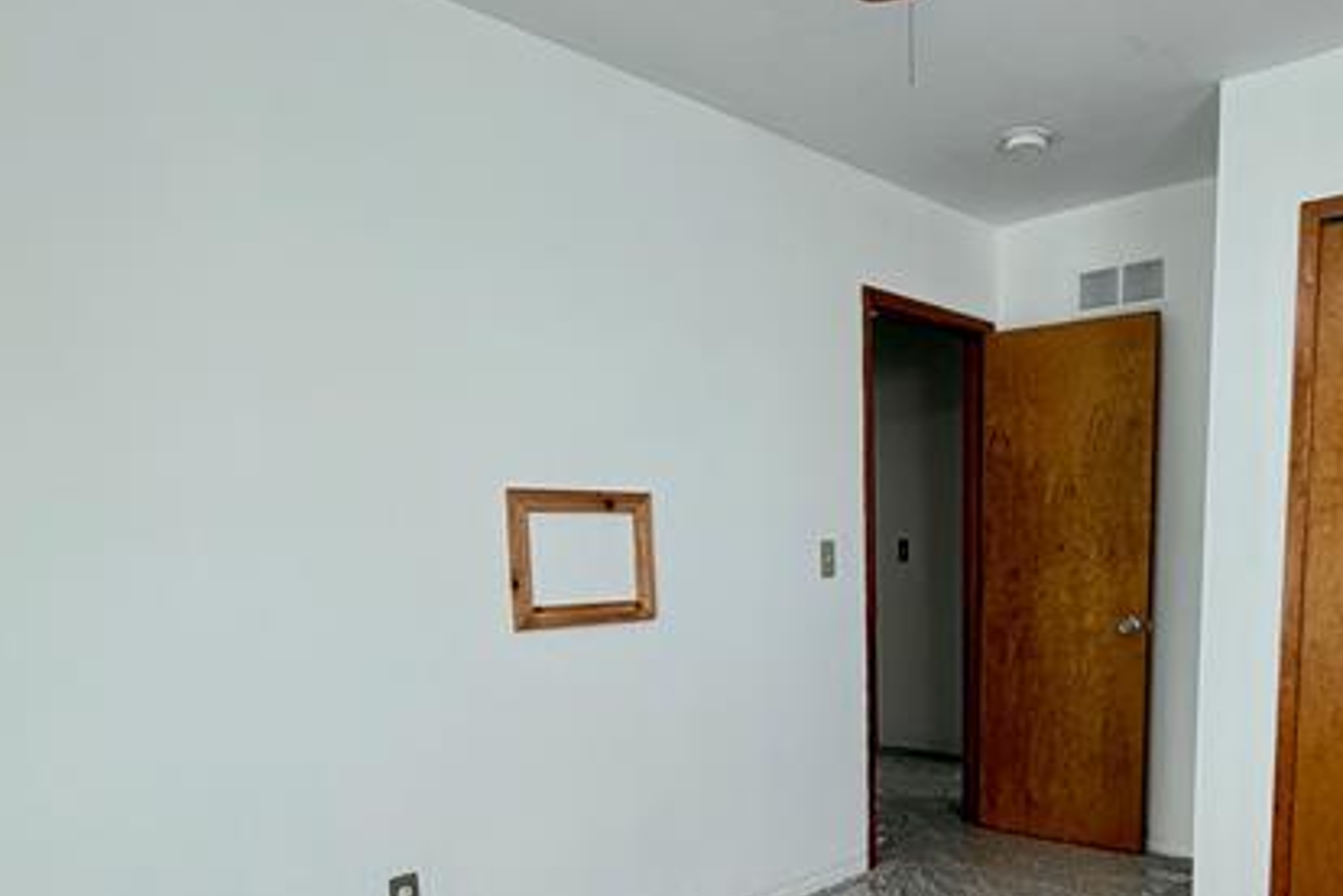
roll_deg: -2.6
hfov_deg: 65.8
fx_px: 1007
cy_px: 711
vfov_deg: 45.6
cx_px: 882
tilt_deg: -8.0
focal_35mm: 27
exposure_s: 1/120
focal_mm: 2.22
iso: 80
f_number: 2.2
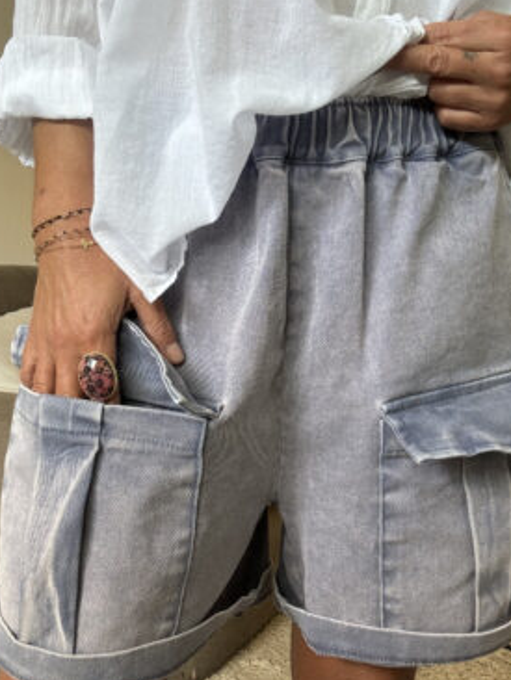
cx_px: 268
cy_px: 349
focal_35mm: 38
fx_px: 747
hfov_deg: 37.8
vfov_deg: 48.9
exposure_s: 1/60
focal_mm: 2.69
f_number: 1.9
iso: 100
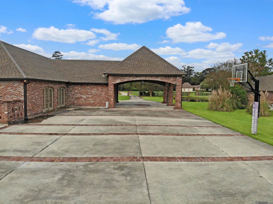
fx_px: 189
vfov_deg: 56.8
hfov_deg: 71.6
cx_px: 136
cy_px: 102
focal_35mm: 24
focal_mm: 4.5
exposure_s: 1/1002
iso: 100
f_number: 2.8
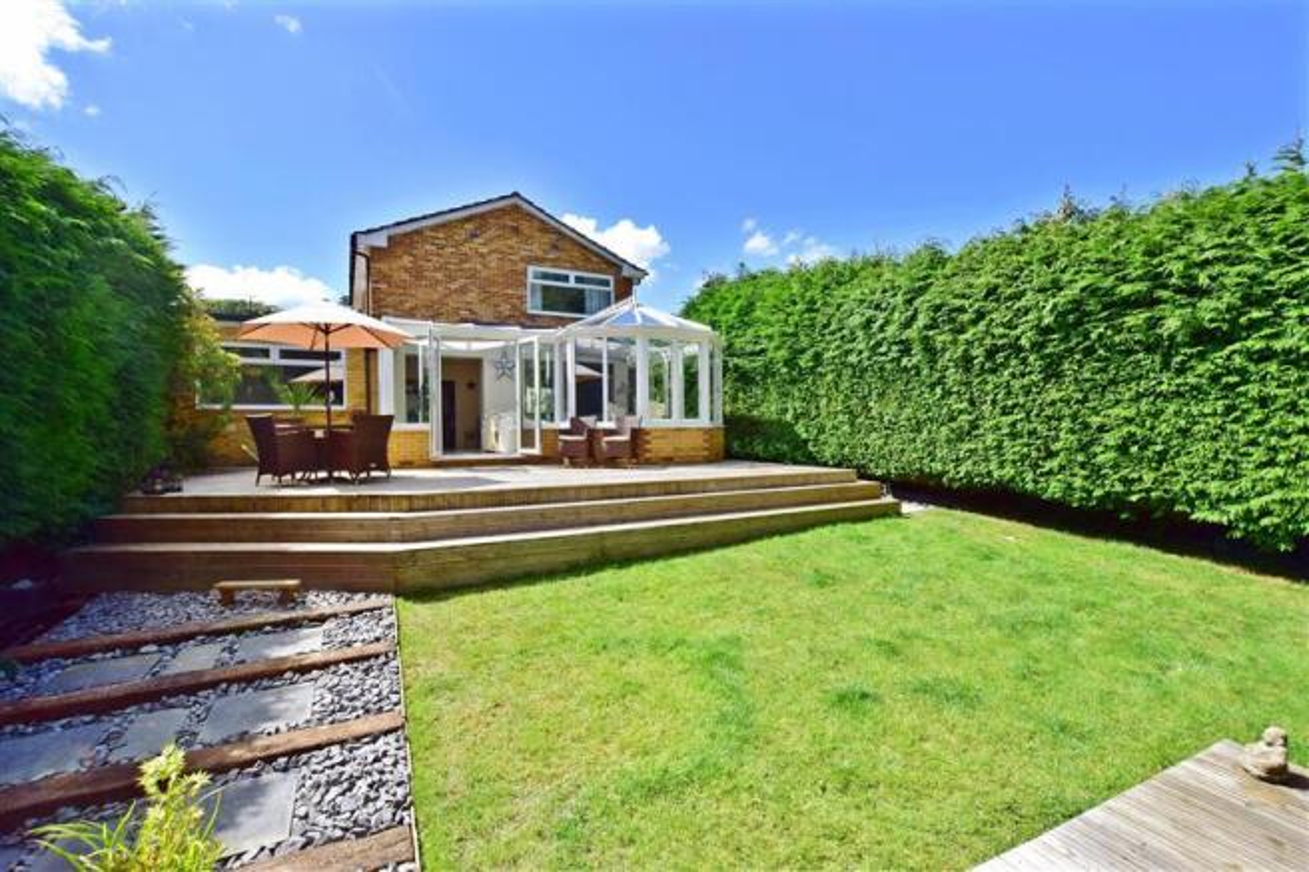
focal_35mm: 15
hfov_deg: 100.4
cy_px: 436
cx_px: 654
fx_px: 545
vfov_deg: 77.3
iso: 400
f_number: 11
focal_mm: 10
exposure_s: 1/500
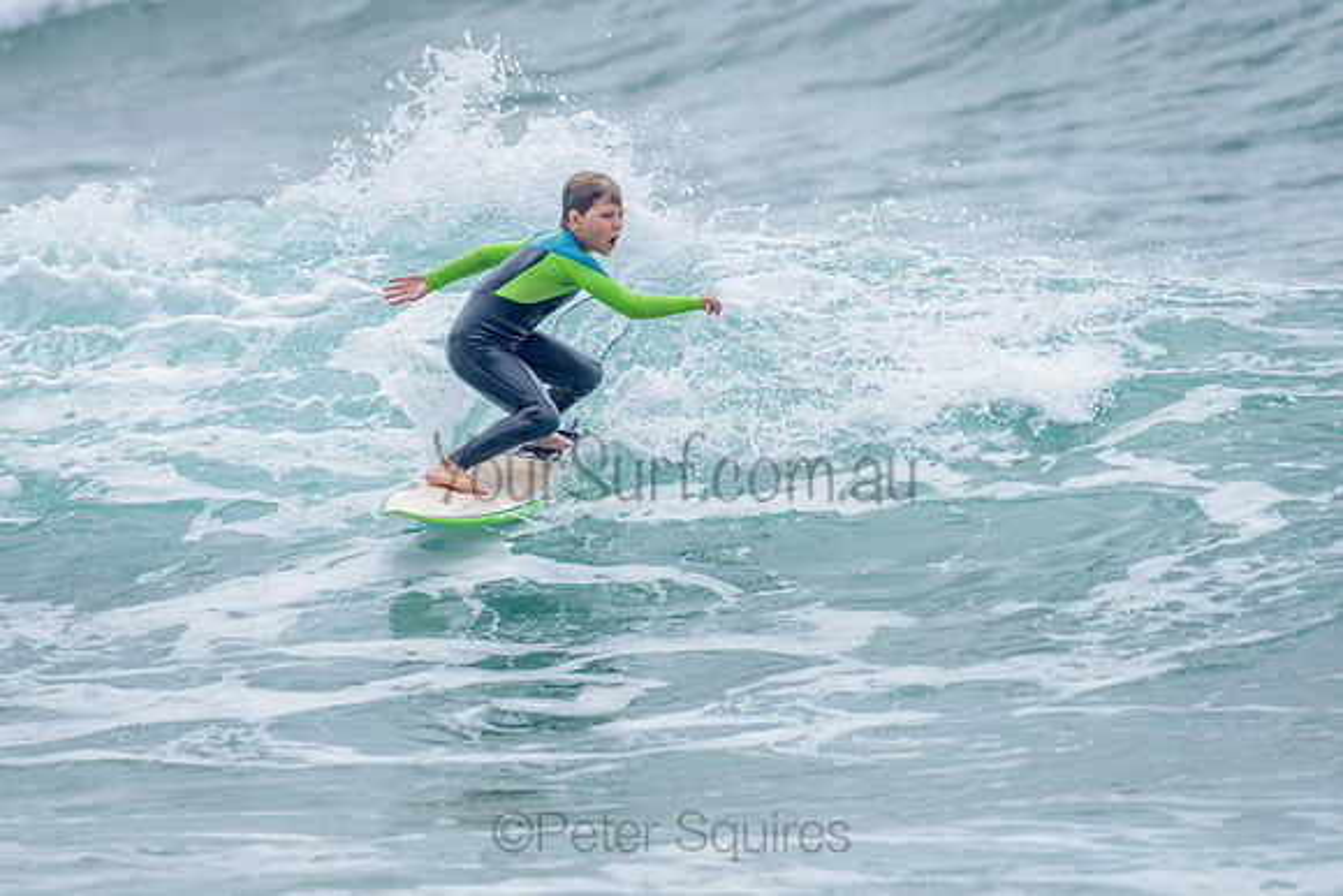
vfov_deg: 2.2
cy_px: 348
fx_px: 22876
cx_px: 520
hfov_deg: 3.4
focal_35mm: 613
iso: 250
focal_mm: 500
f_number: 5.6
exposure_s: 1/2000
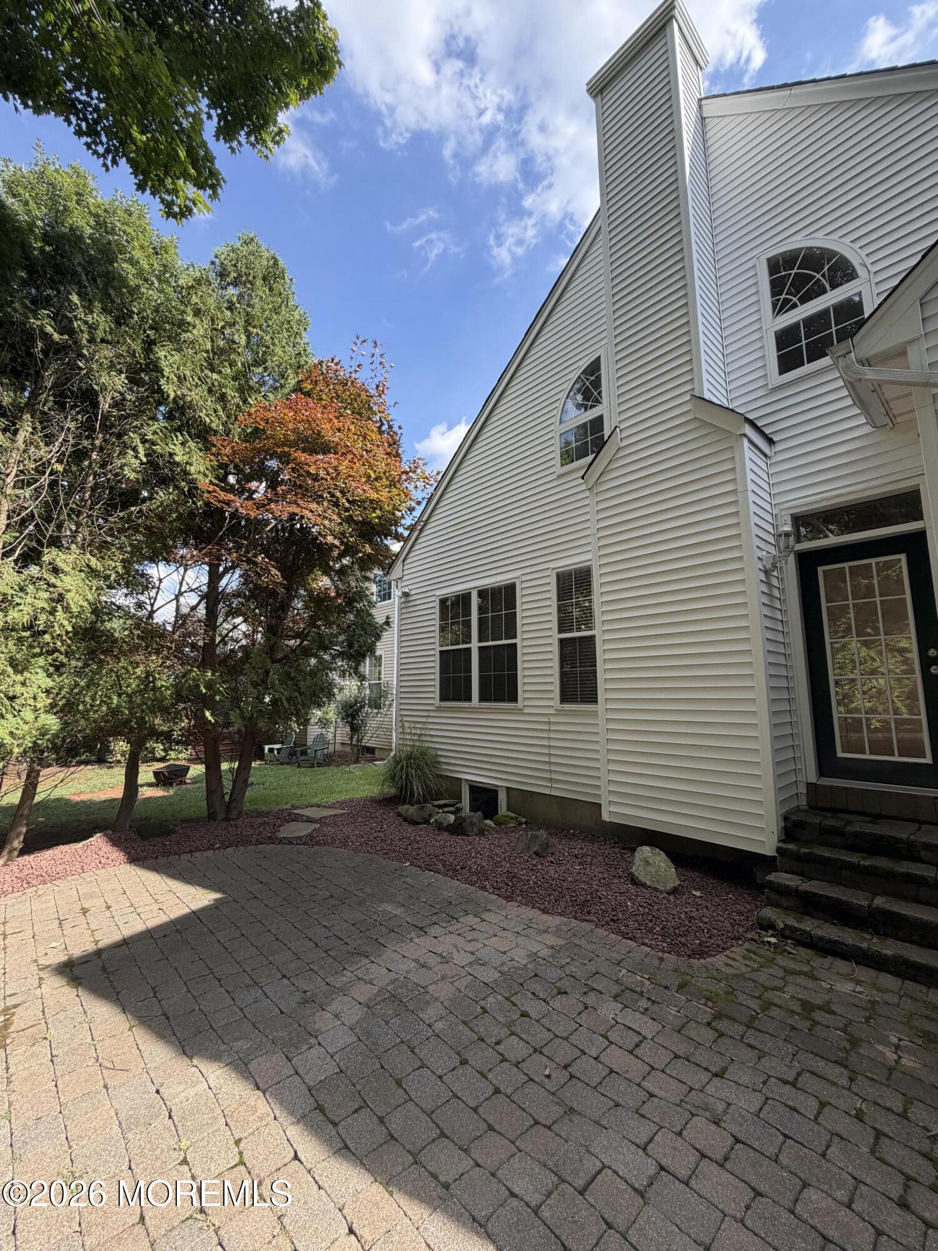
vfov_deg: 102.1
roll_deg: +0.3
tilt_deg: +9.1
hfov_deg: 85.7
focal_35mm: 14
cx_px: 469
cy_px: 626
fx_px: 506
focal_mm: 2.22
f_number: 2.2
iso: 50
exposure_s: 1/502
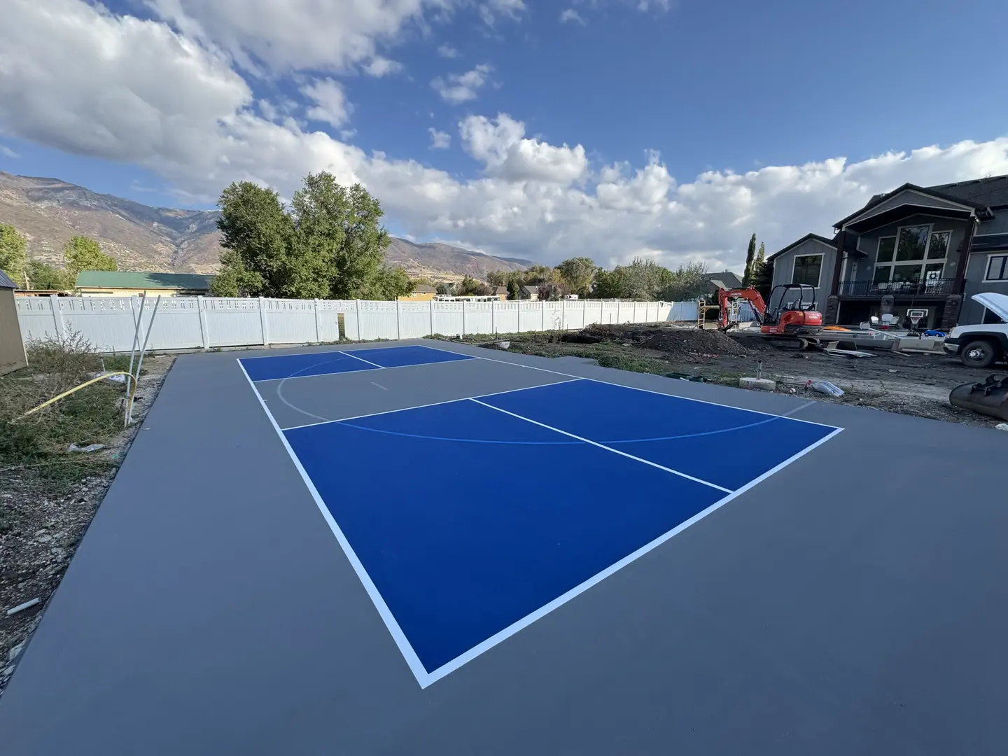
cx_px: 504
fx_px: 408
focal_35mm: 14
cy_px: 378
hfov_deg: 102.1
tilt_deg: -9.7
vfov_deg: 85.7
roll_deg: +0.0
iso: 50
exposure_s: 1/1034
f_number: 2.2
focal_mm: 2.22
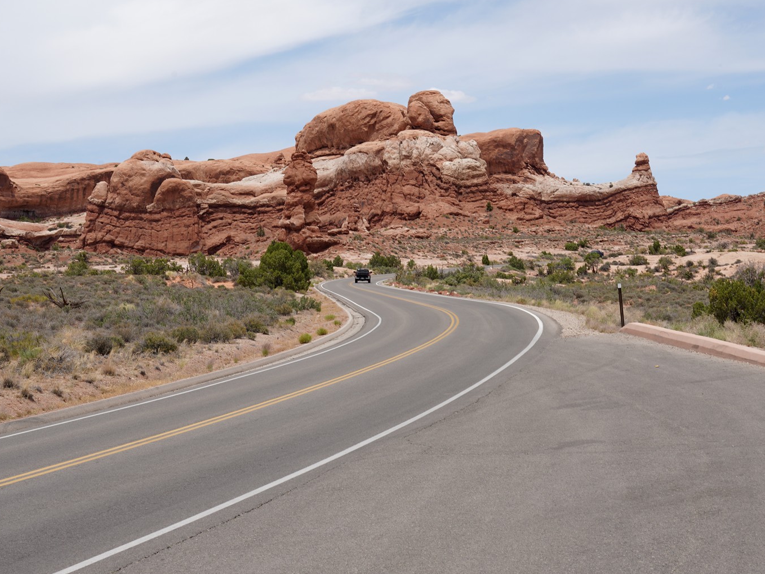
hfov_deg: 23.0
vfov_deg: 17.4
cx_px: 384
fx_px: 1878
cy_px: 299
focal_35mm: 85
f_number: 16
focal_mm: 60
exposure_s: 1/100
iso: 100
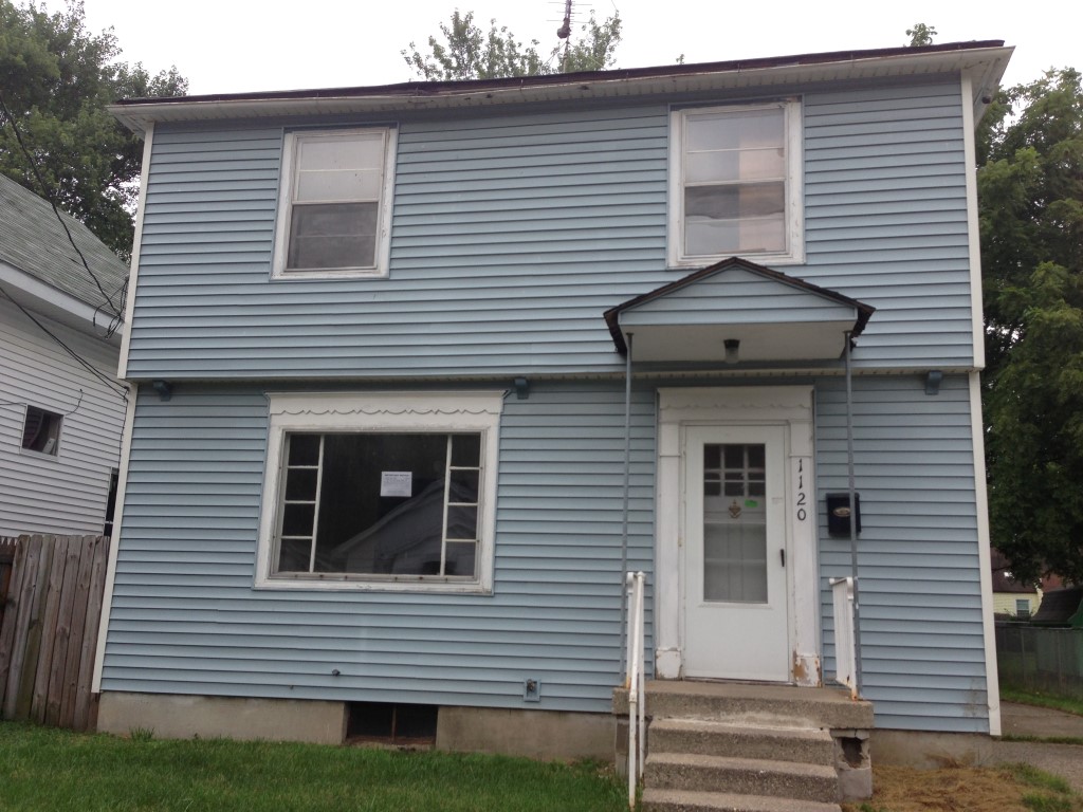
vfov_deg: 42.9
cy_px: 406
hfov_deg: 55.4
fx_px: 1032
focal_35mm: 33
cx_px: 542
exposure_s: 1/427
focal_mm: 4.13
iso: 50
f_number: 2.4
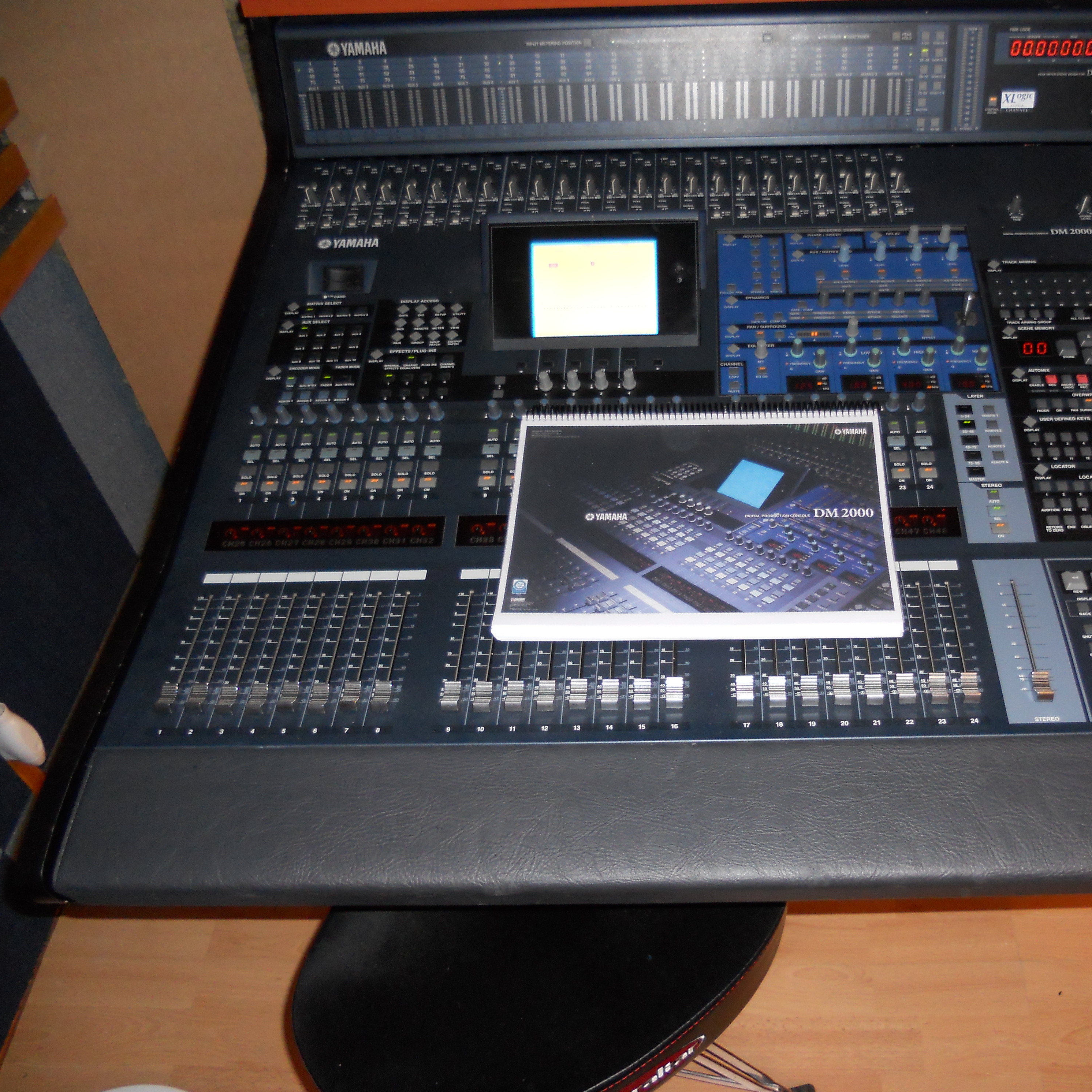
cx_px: 701
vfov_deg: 51.1
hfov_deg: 50.4
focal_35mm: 32
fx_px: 1142
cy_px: 547
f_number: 3.2
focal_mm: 4.9
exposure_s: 1/25
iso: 200
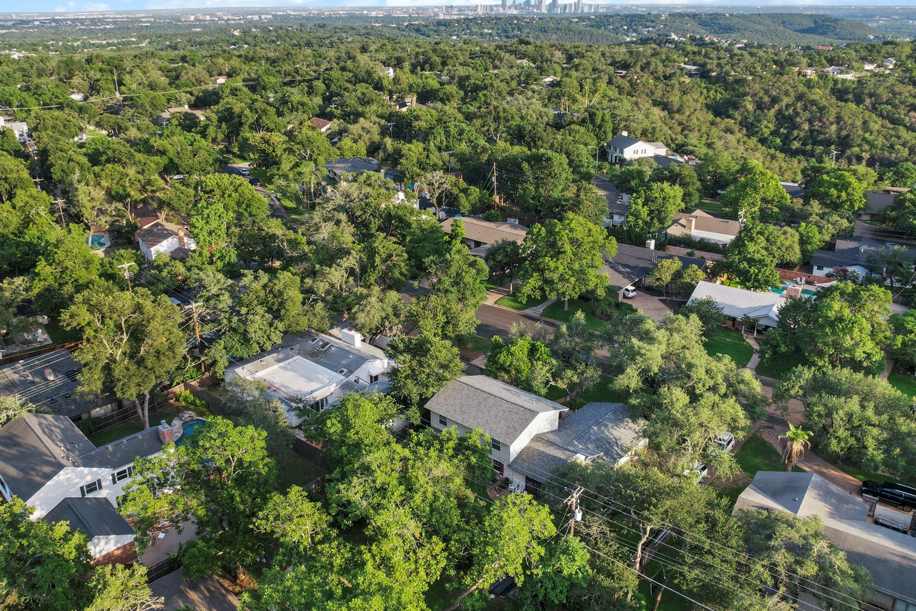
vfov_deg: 46.3
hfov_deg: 65.5
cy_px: 275
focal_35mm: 28
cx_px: 440
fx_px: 712
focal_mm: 8.38
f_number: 2.8
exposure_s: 1/15
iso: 100
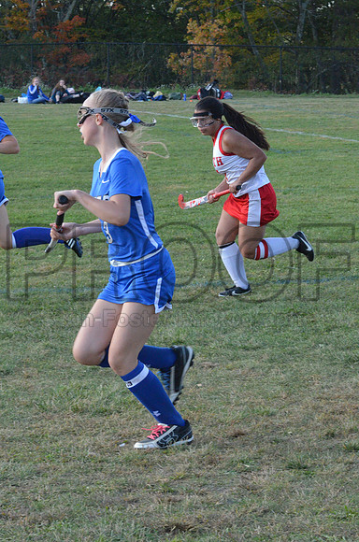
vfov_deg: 17.1
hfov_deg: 11.4
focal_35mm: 120
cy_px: 271
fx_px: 1803
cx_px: 180
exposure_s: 1/500
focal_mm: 80
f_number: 18
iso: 4000
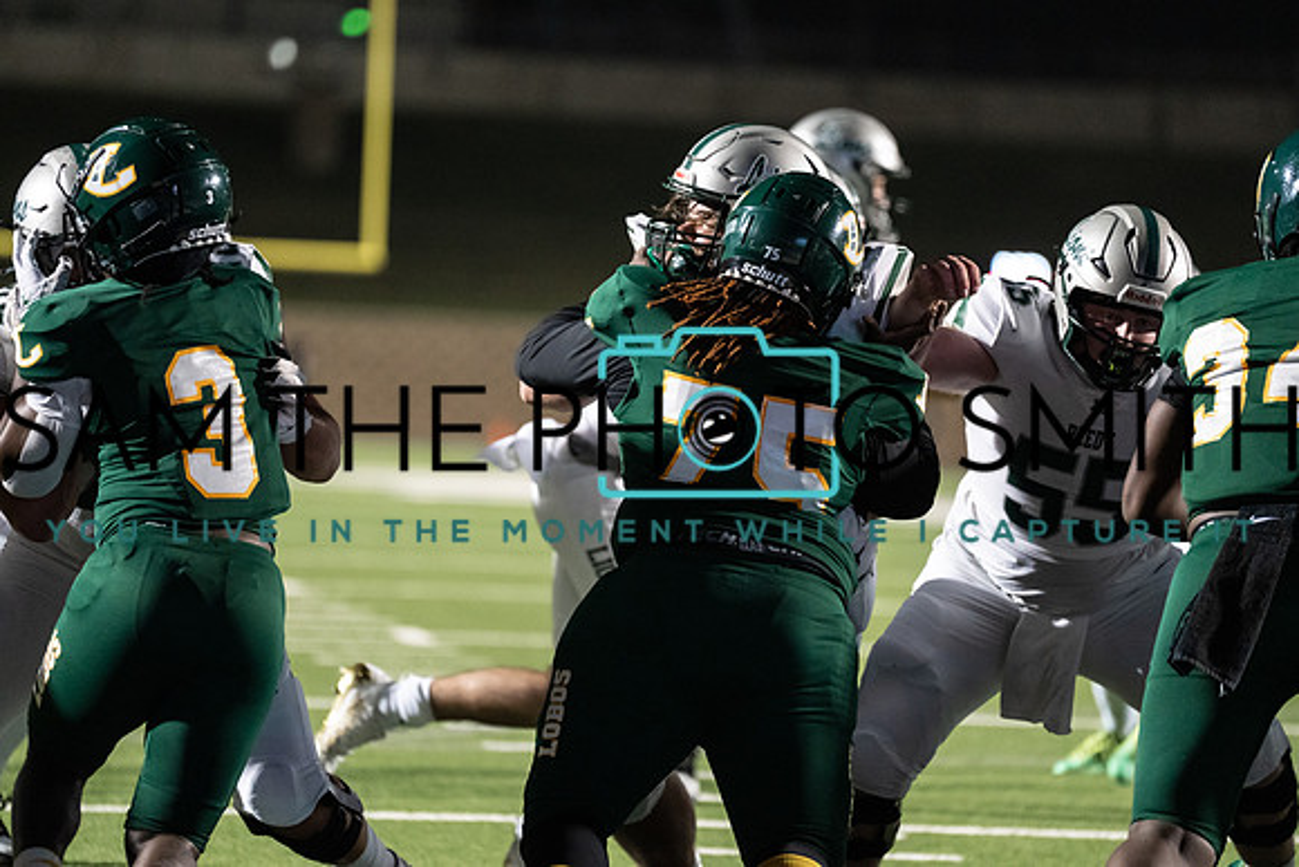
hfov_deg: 10.3
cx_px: 650
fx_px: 7218
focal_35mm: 200
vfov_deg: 6.9
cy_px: 434
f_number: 2.8
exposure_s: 1/1250
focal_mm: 200
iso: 5000
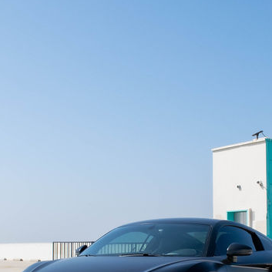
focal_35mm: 74
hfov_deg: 23.3
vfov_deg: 23.1
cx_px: 165
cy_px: 212
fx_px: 658
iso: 400
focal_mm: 20
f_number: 8
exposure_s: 1/2000
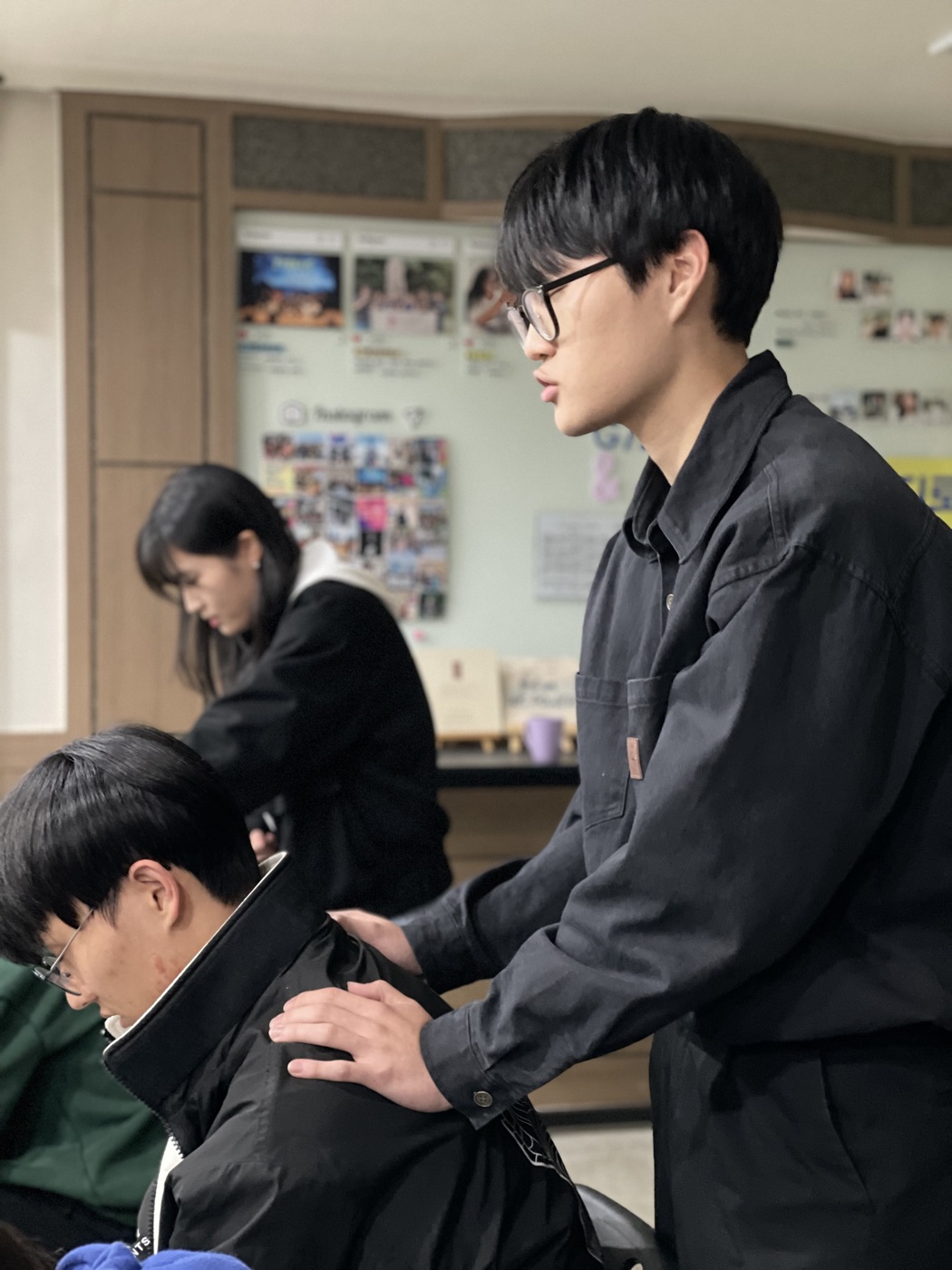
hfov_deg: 28.0
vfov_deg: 36.8
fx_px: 1907
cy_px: 635
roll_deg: -0.4
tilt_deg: -0.2
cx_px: 476
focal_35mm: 52
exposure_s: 1/20
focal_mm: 6
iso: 400
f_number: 2
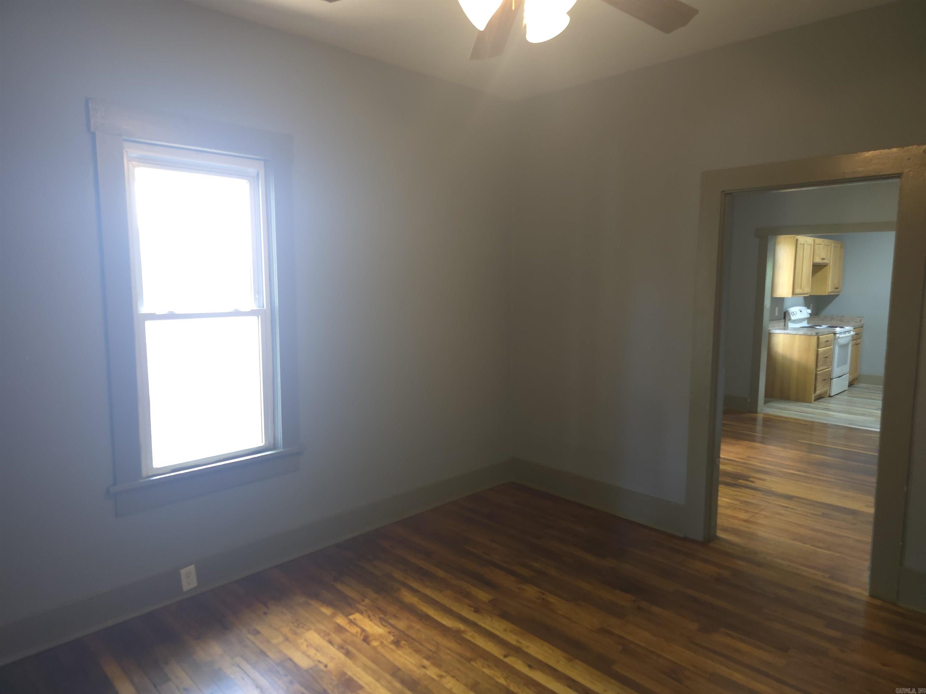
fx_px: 615
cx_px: 463
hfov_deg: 73.9
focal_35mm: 23
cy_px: 347
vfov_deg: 58.9
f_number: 1.7
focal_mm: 6.3
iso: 320
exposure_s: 1/40
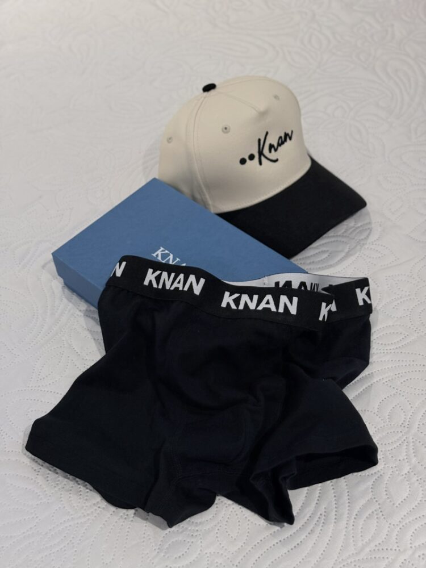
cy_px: 284
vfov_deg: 39.7
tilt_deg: -50.4
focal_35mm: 48
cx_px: 213
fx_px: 788
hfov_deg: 30.3
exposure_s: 1/100
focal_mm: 6.76
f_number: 1.78
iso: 250
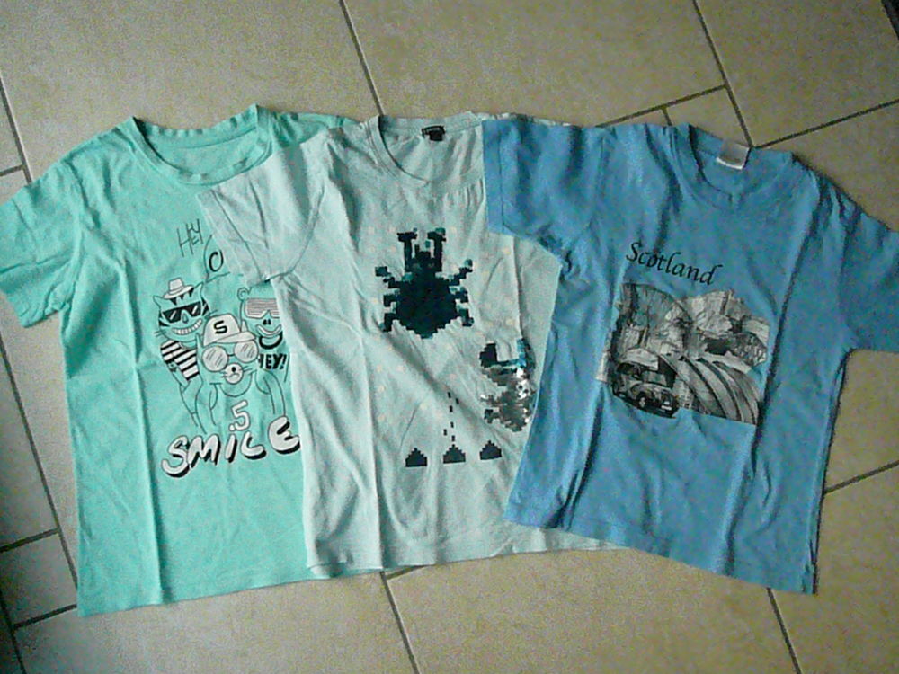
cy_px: 337
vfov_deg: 44.2
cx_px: 450
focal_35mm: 32
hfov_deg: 56.8
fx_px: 831
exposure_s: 1/800
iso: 3200
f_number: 9
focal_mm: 5.2
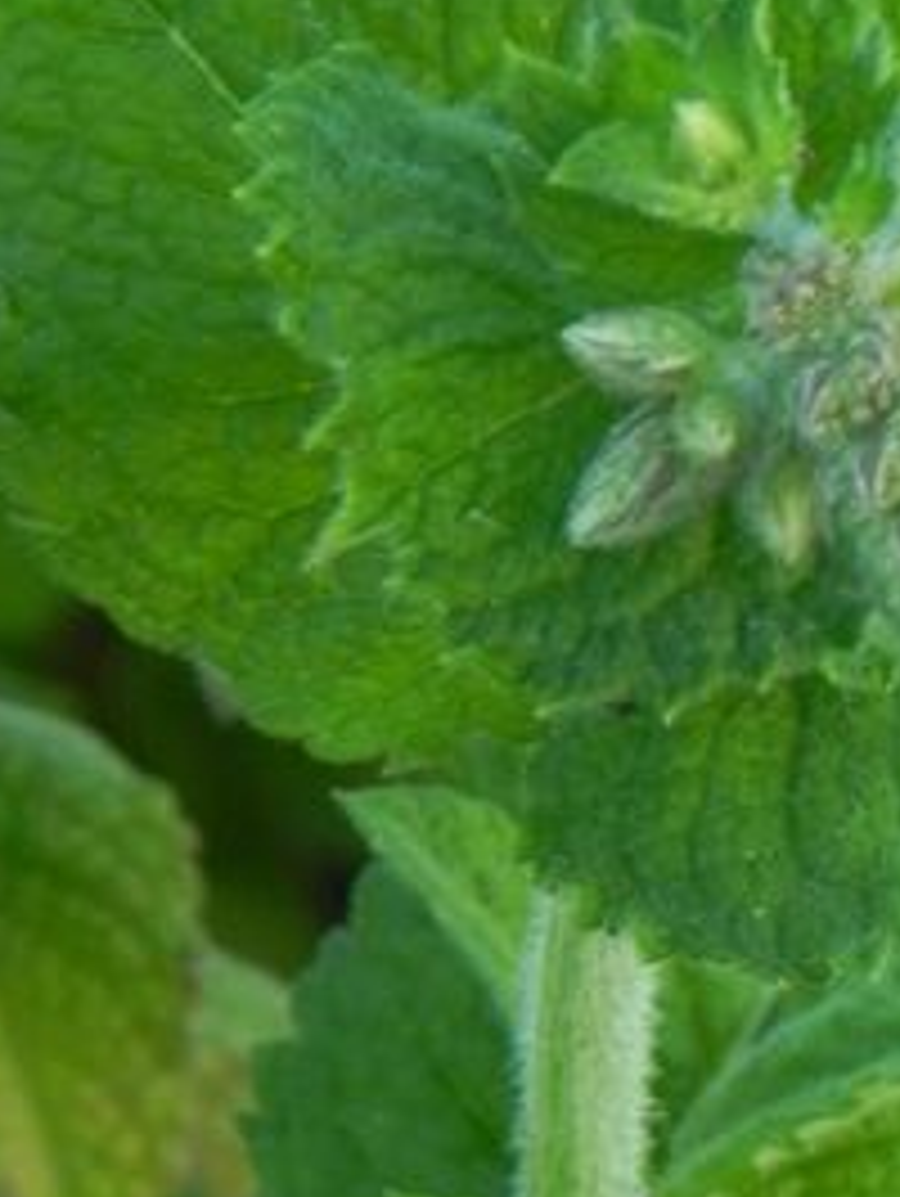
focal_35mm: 874
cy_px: 954
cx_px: 616
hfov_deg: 1.7
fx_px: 30250
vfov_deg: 2.3
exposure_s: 1/50
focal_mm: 51.8
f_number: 5
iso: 160
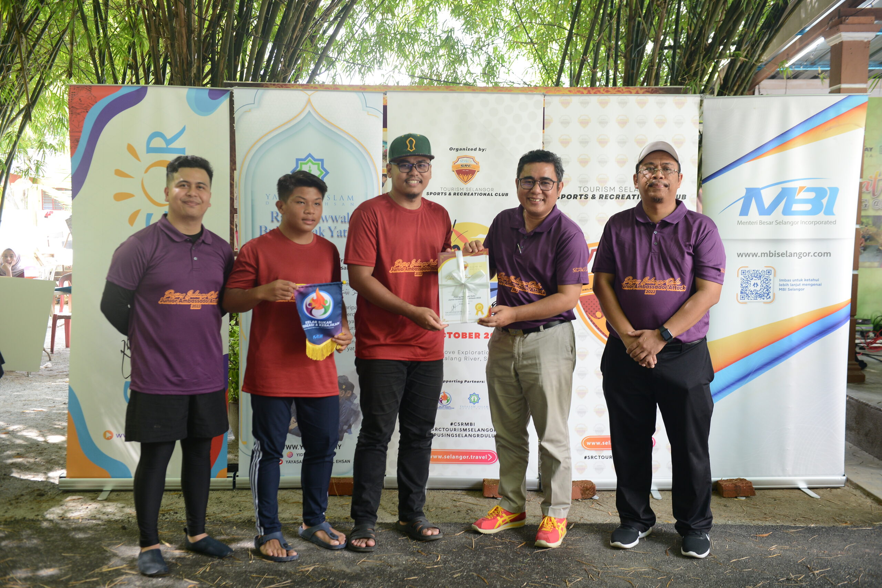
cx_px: 441
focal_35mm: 35
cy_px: 294
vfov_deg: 37.9
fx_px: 857
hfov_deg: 54.4
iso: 640
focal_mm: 35
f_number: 4.5
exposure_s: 1/100
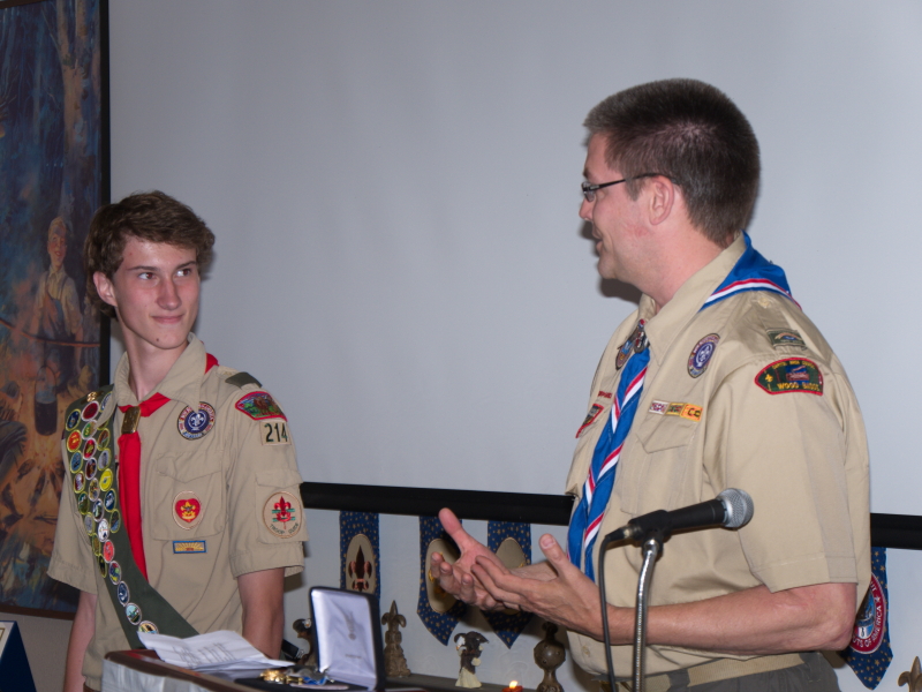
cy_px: 346
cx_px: 461
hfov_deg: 16.1
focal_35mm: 122
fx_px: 3249
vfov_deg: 12.1
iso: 200
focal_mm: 61
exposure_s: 1/125
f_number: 5.2
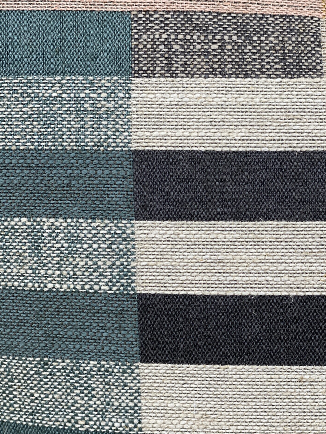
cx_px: 221
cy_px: 235
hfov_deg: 20.6
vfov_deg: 27.4
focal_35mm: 71
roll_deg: -0.1
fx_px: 892
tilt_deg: -29.4
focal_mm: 6
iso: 40
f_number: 2
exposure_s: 1/122
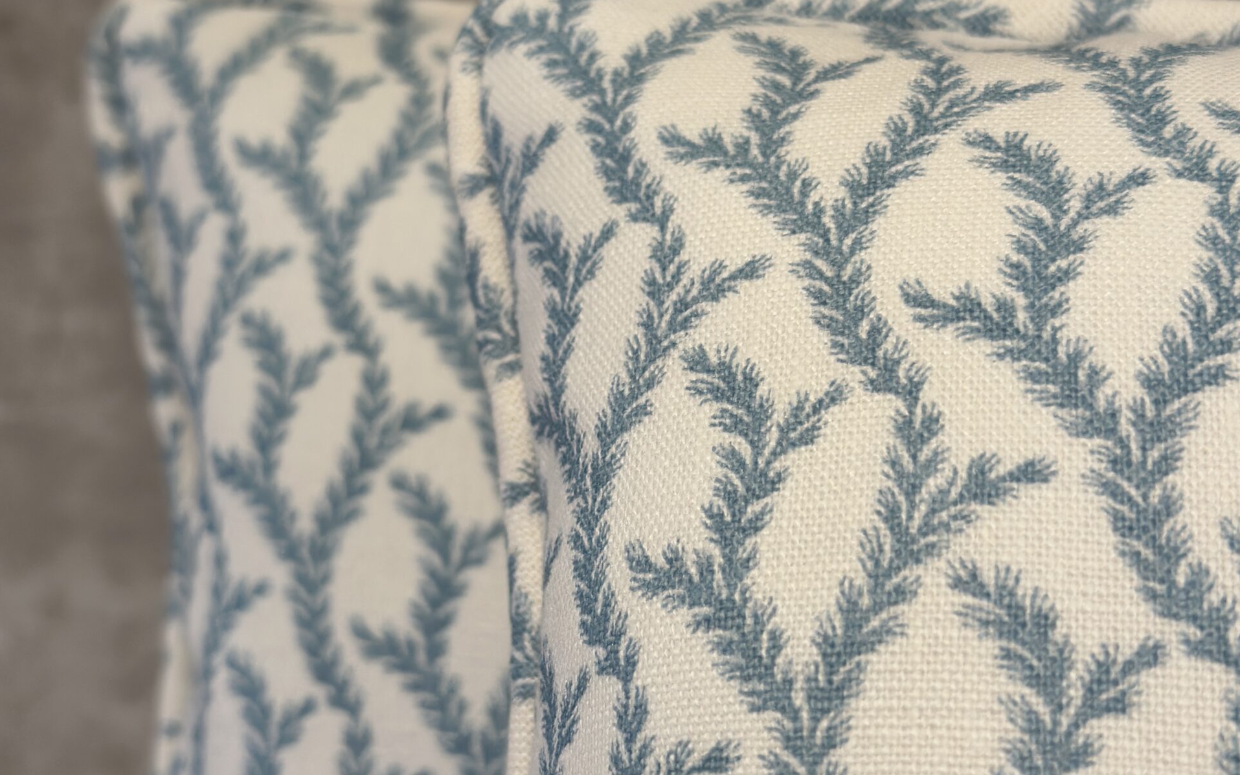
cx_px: 620
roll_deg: +1.1
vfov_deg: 19.1
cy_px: 392
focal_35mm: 68
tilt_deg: -2.5
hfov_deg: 30.2
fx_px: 2298
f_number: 1.78
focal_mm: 6.86
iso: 80
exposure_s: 1/532
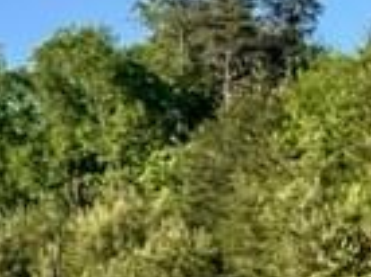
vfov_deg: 12.0
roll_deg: -2.9
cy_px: 290
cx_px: -347
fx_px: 1295
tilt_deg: +5.1
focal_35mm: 121
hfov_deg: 14.0
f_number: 1.6
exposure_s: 1/2132
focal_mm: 4.2
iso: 32
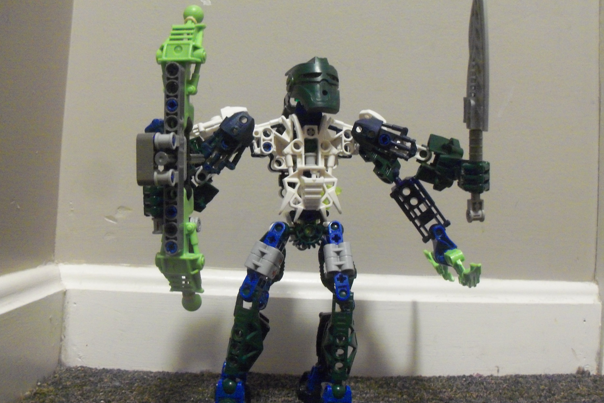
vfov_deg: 34.2
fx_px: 654
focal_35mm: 39
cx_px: 304
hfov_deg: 49.6
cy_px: 217
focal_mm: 6.3
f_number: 3
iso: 400
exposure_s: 1/2.5
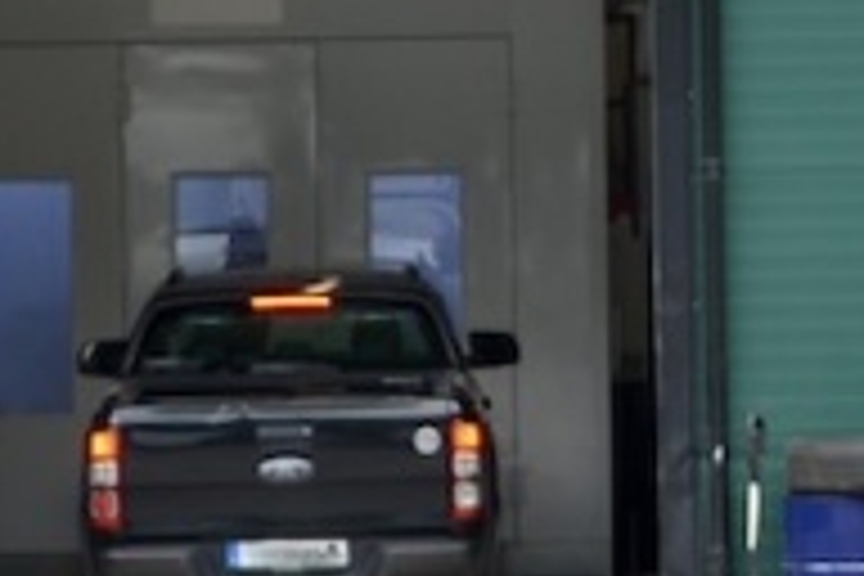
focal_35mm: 225
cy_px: -76
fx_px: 5400
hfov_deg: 9.1
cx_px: 981
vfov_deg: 6.1
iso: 125
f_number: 5.6
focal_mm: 32
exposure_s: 1/125
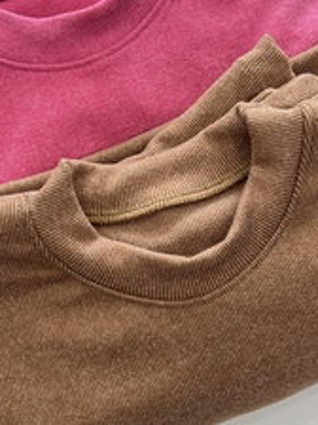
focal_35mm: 62
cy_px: 204
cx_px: 153
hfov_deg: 23.6
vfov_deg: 31.2
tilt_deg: -75.4
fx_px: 759
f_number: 1.5
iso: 125
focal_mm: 5.7
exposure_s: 1/100
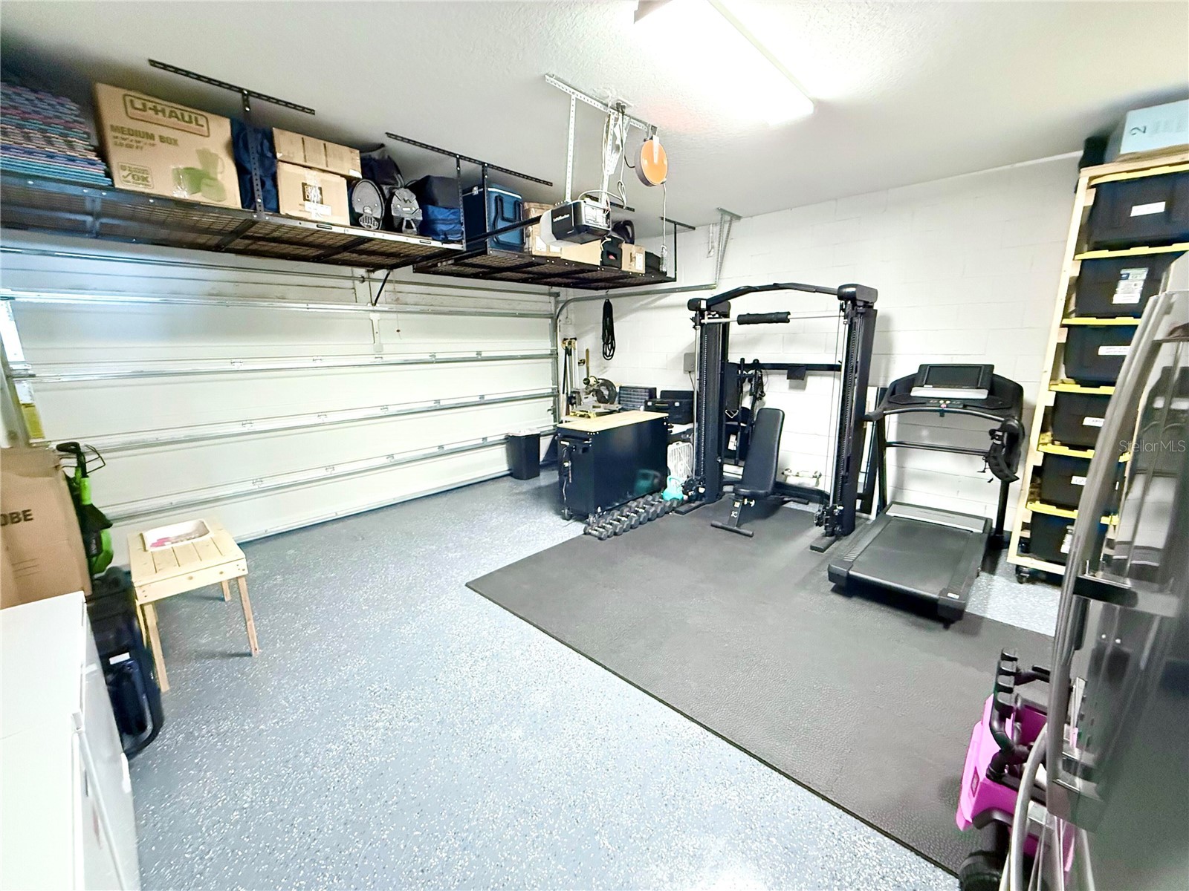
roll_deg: +0.8
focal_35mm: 14
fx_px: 481
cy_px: 446
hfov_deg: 102.1
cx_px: 594
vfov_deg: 85.7
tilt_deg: -11.0
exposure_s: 1/52
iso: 1250
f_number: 2.2
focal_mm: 2.22
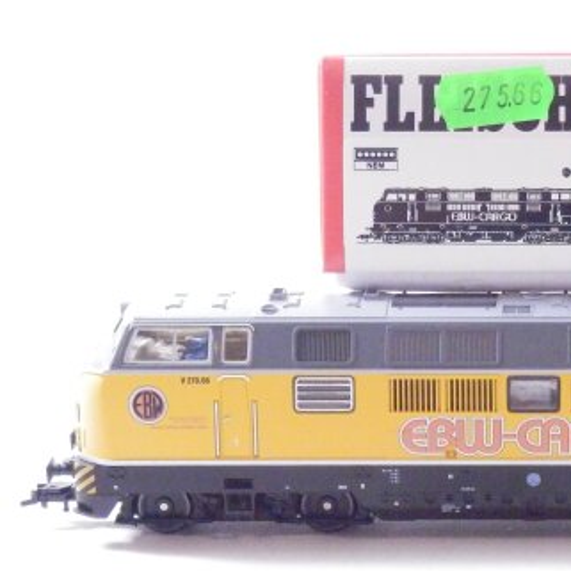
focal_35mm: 109
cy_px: 349
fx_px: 2034
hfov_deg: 15.8
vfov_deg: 16.0
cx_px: 532
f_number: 4.4
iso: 2000
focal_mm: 11.9
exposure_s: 1/160
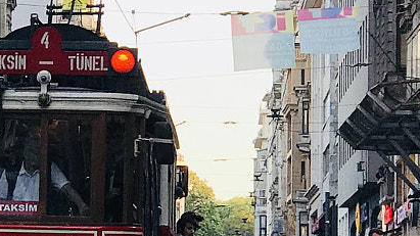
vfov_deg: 5.0
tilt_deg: +5.1
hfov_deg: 8.9
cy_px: 161
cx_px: 76
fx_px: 2695
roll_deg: -0.1
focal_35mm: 242
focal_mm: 6.6
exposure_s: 1/100
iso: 25
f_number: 2.8
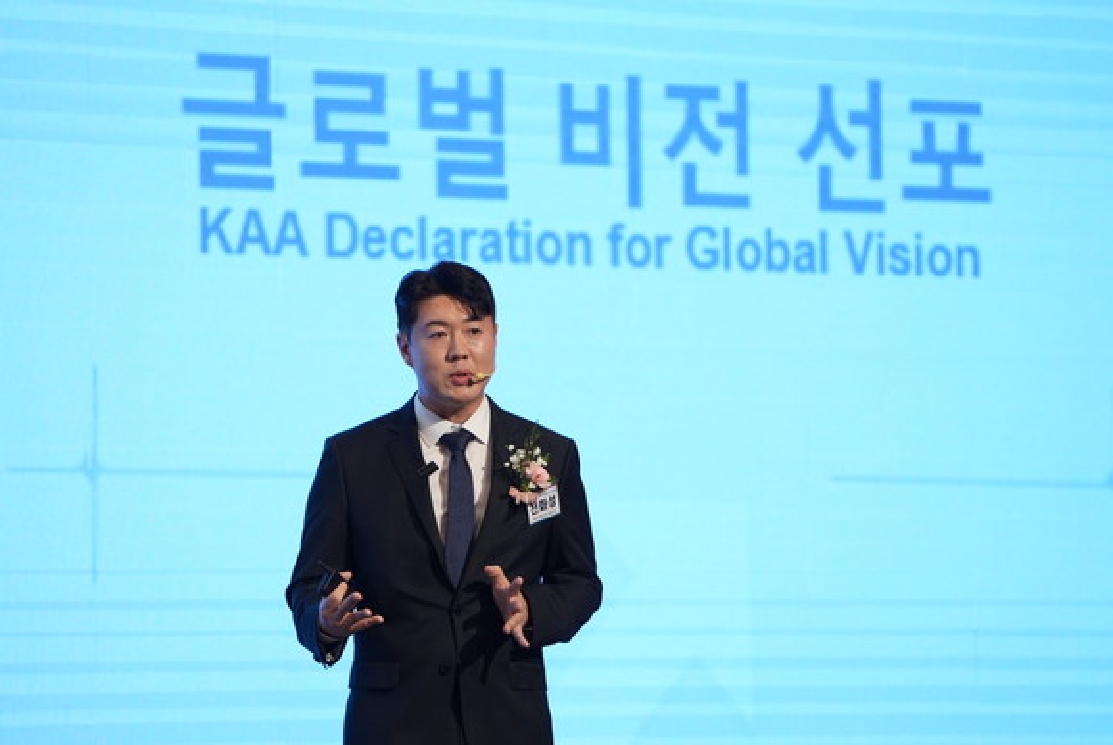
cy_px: 372
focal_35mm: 300
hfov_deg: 6.9
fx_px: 9284
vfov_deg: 4.6
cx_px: 556
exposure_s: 1/125
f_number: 2.8
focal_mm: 200
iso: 400
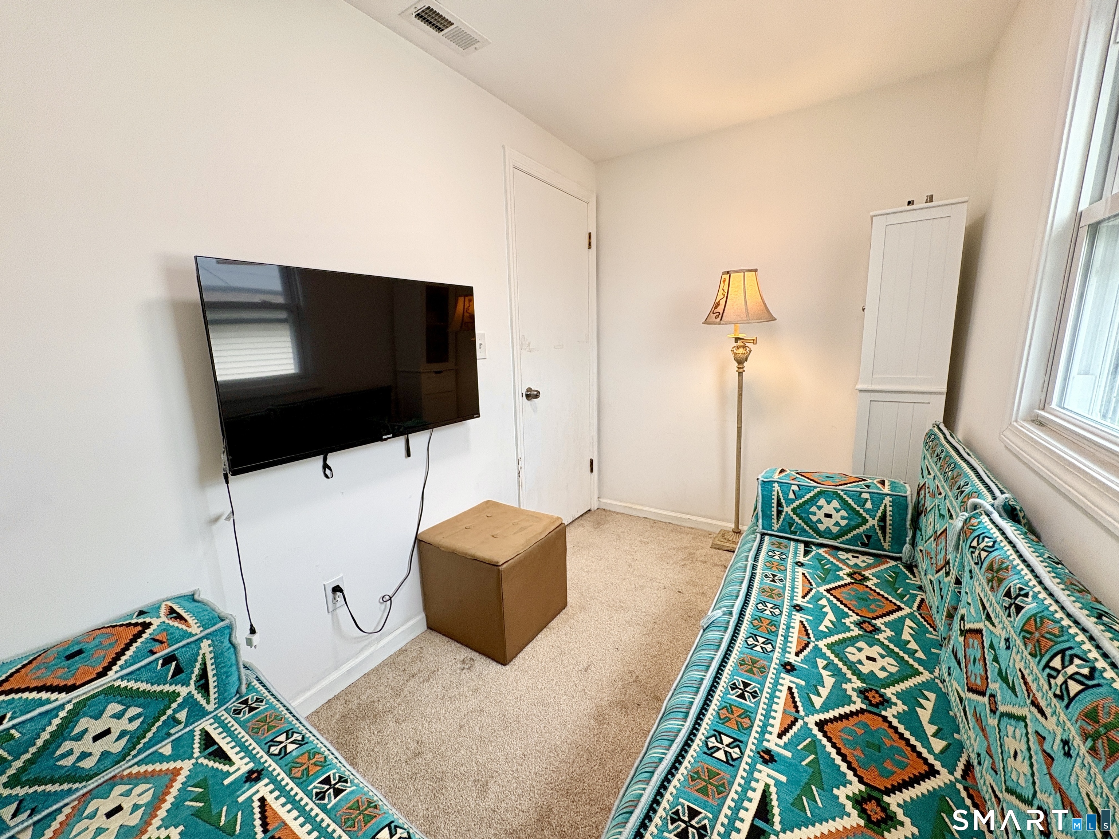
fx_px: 453
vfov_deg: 85.7
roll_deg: +0.9
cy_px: 420
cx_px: 560
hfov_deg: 102.1
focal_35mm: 14
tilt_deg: -9.7
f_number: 2.2
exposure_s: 1/120
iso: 100
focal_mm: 2.22
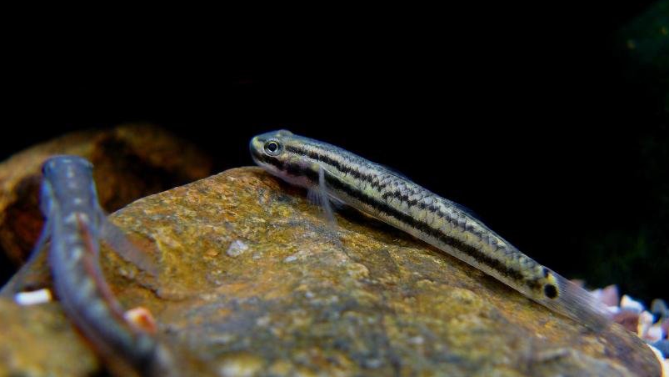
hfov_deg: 50.5
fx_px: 710
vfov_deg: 29.7
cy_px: 206
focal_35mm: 40
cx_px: 340
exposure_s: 1/3.2
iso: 100
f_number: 2.8
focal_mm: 6
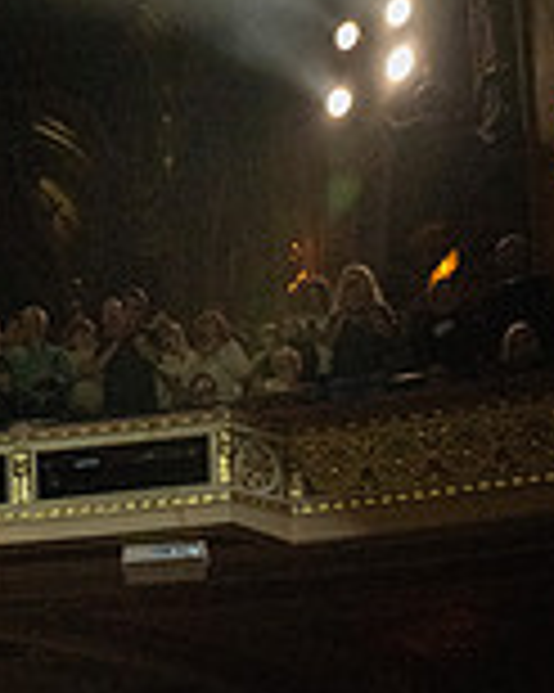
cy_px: 954
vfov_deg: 24.3
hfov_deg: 22.3
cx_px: 0
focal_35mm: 66
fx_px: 1354
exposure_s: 1/500
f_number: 2.8
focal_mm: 24
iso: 12800
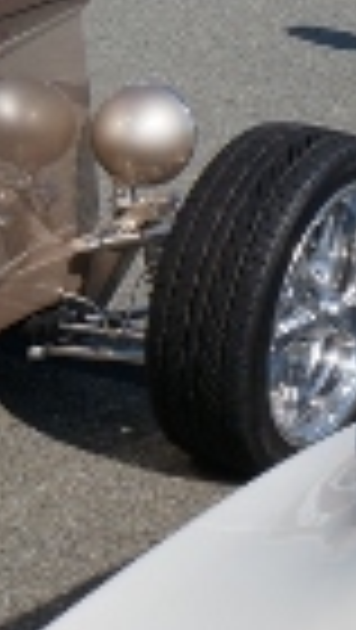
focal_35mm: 165
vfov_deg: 13.0
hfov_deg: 6.6
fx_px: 2769
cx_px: -780
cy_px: 241
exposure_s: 1/320
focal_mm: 23
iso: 100
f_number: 9
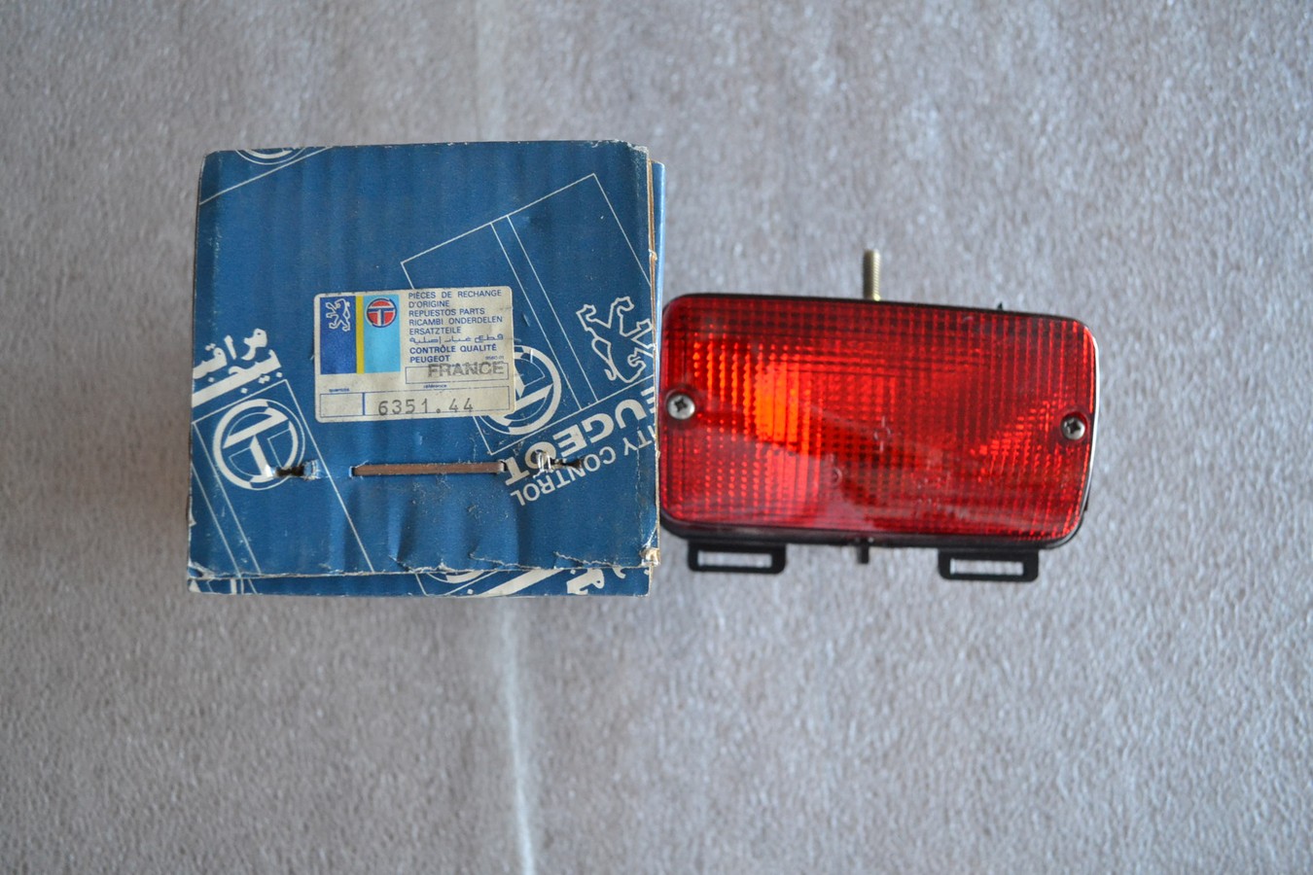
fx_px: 1203
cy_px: 438
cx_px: 656
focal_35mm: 33
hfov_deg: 57.2
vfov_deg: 40.0
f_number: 3.8
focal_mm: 22
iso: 2000
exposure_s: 1/60
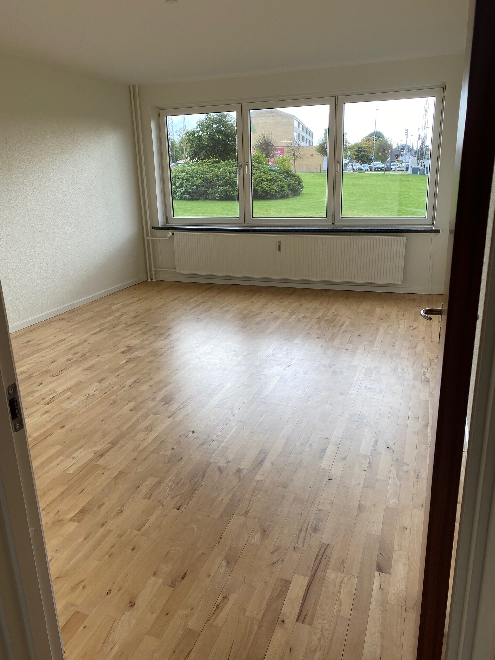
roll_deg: +2.6
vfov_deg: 67.3
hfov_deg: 53.1
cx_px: 248
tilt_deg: -17.2
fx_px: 496
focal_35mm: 26
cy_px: 330
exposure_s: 1/305
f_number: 1.8
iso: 32
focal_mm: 4.25
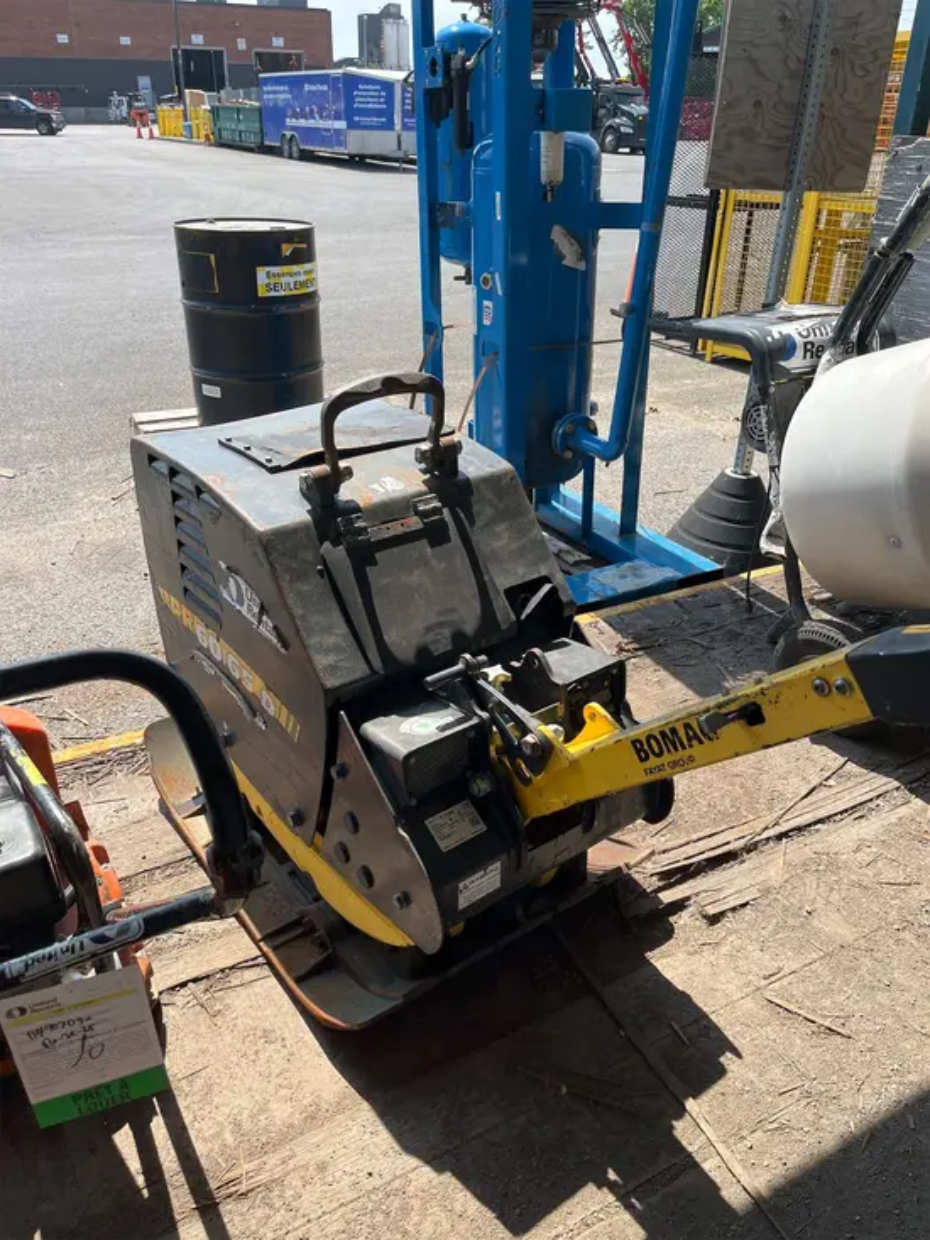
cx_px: 465
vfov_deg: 67.3
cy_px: 620
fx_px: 931
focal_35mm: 26
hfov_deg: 53.1
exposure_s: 1/1404
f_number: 1.6
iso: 50
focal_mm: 5.1
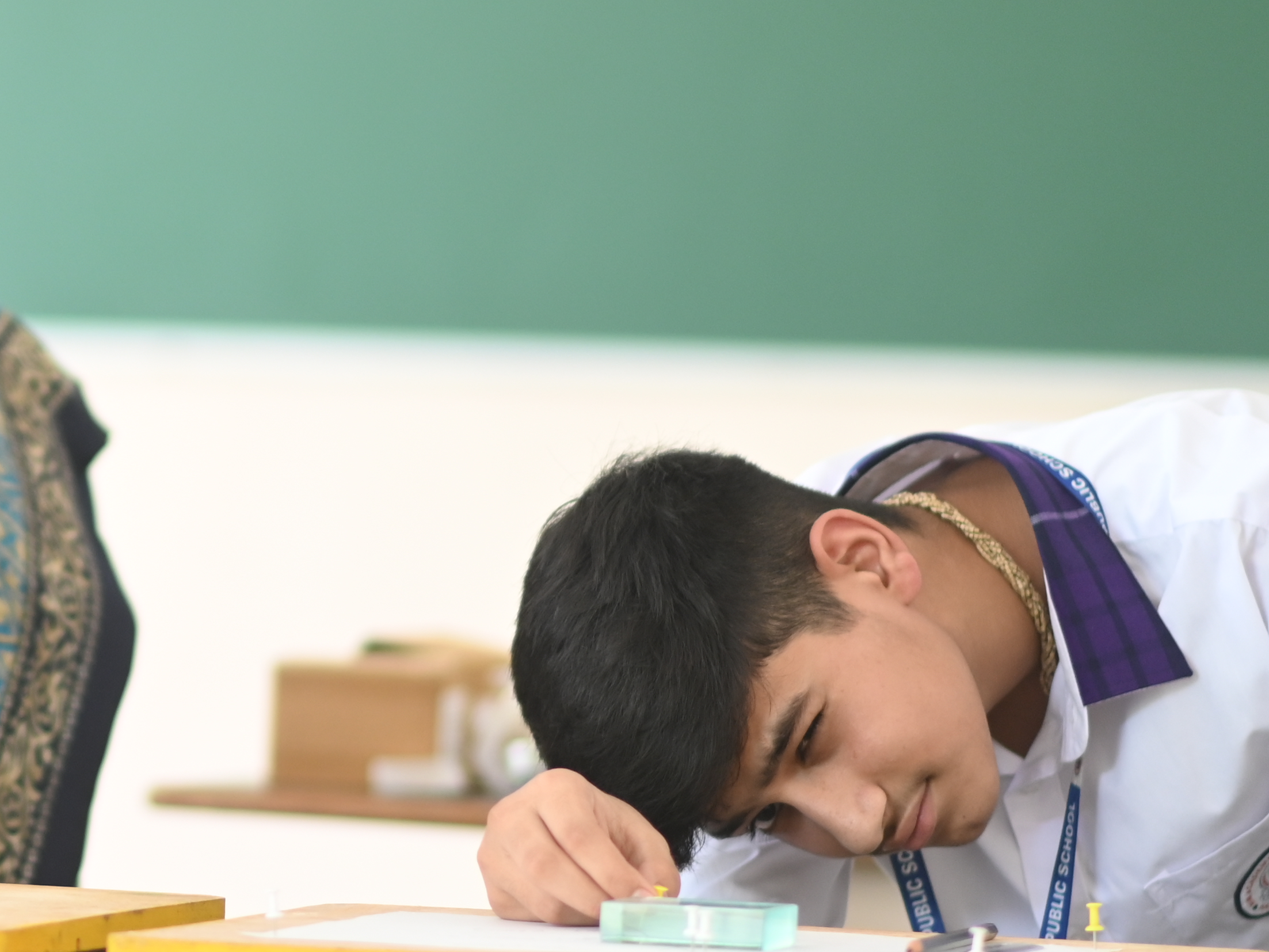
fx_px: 8212
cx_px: -150
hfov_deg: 8.8
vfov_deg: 6.6
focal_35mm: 224
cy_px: 382
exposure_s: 1/160
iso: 400
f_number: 1.8
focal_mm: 85
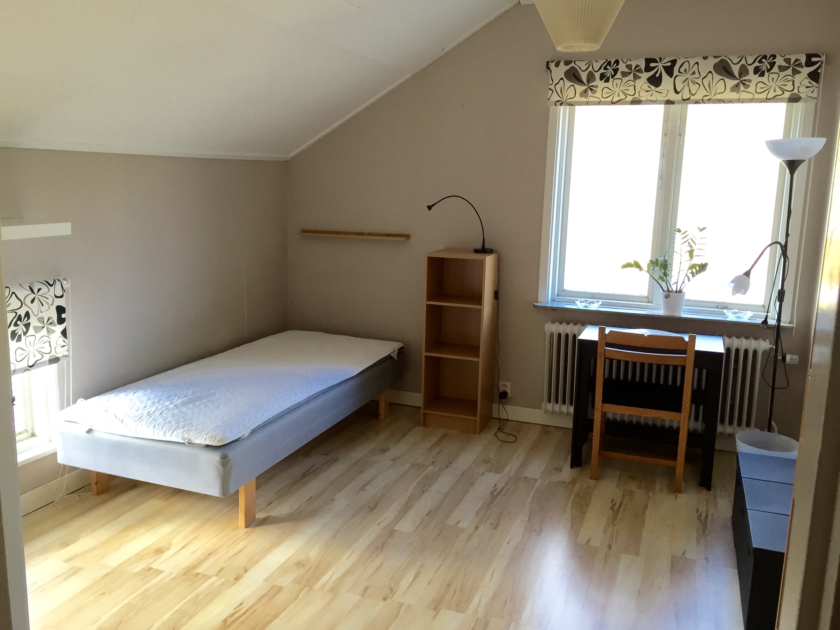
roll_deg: -0.4
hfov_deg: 61.7
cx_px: 420
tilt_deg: -9.3
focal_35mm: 29
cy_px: 315
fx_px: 704
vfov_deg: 48.2
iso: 32
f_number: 2.2
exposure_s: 1/40
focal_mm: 4.15
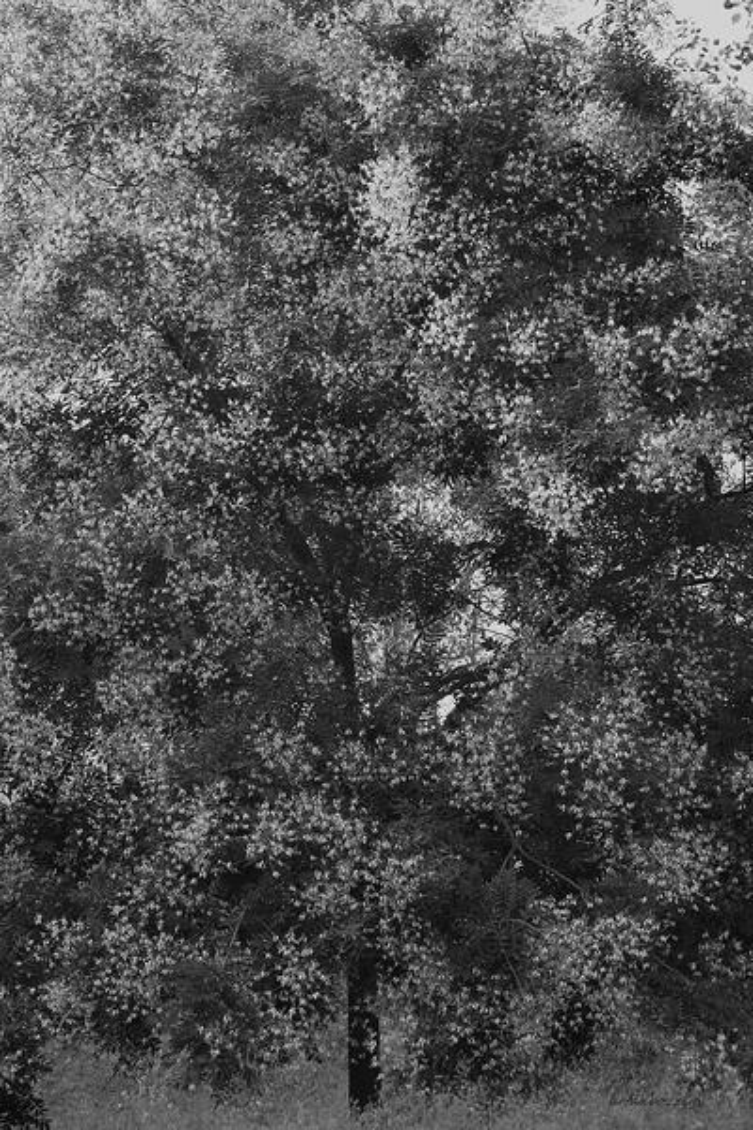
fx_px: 2698
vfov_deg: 23.6
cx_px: 376
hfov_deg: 15.9
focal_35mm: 86
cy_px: 565
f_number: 2
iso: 125
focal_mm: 86
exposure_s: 1/160
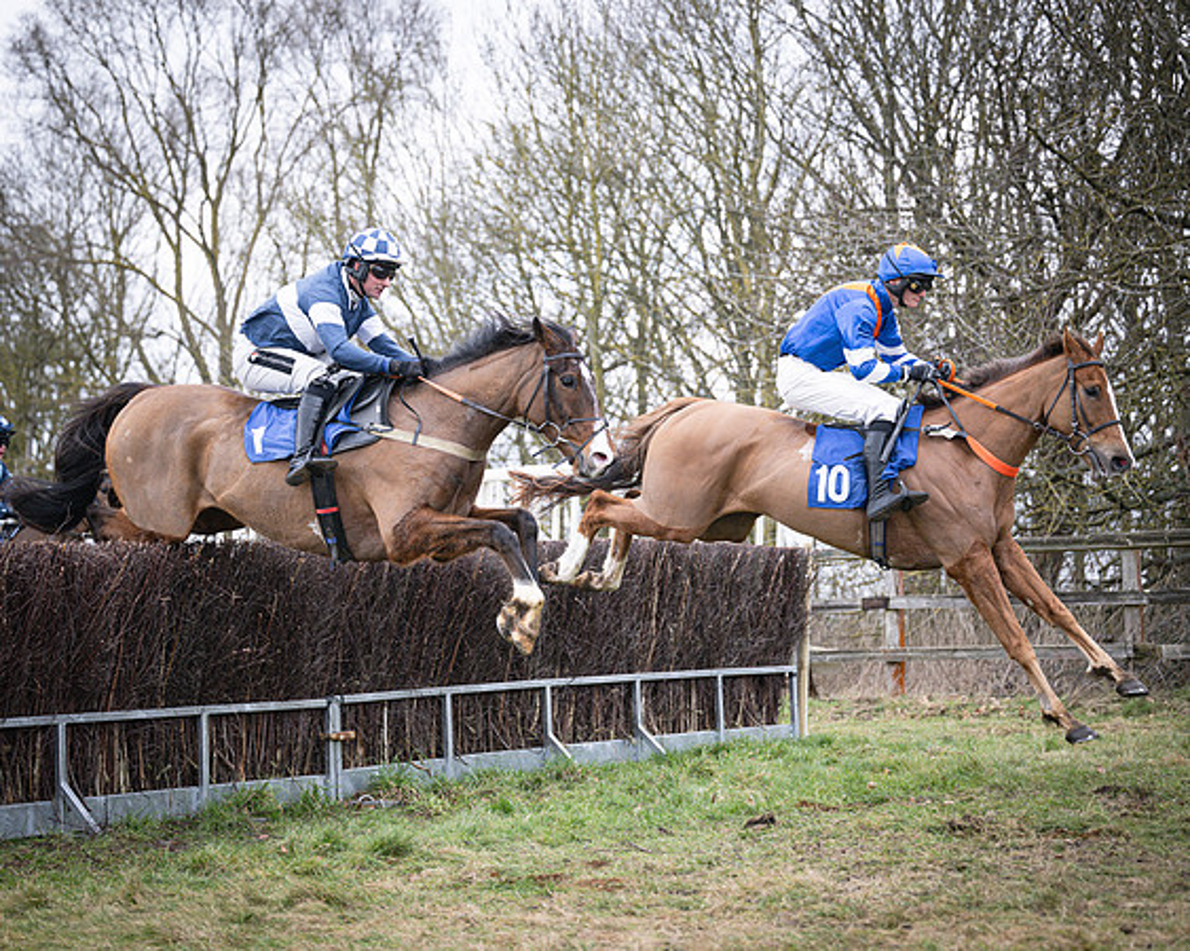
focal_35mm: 79
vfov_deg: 19.4
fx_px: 2775
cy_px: 476
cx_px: 476
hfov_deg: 24.2
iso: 400
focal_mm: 70
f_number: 2.8
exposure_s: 1/1600
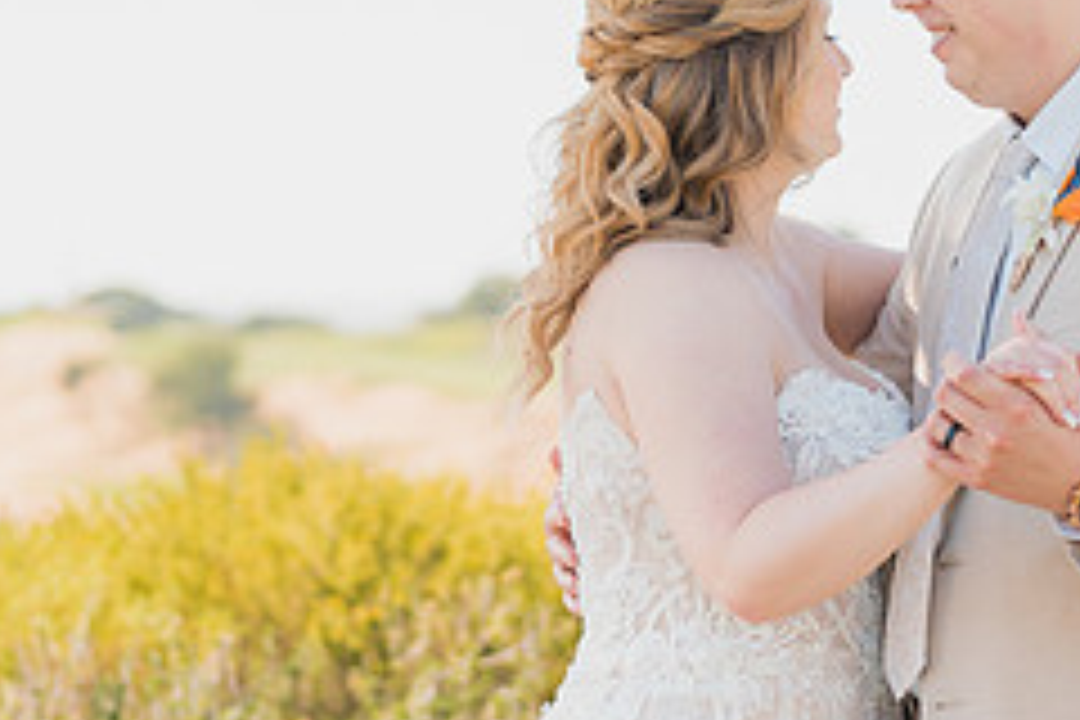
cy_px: 475
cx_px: 783
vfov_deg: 11.3
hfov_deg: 16.9
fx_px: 3630
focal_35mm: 121
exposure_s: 1/2000
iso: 125
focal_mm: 50
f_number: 1.8
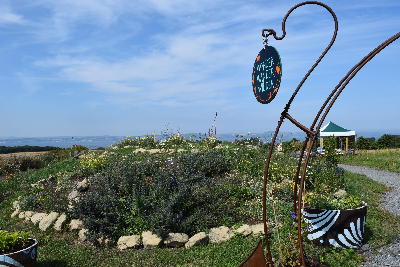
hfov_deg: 67.4
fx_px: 300
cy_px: 134
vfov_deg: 47.9
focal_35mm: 27
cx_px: 200
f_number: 10
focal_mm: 18
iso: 200
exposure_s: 1/400
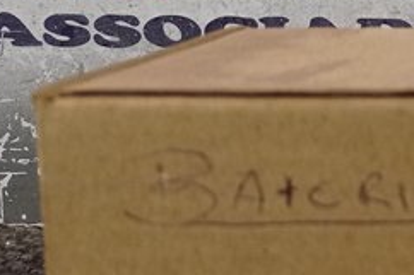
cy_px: 14
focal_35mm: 123
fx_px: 1413
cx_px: 852
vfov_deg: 11.0
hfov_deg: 13.9
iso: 159
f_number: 1.79
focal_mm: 4.7
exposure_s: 1/120
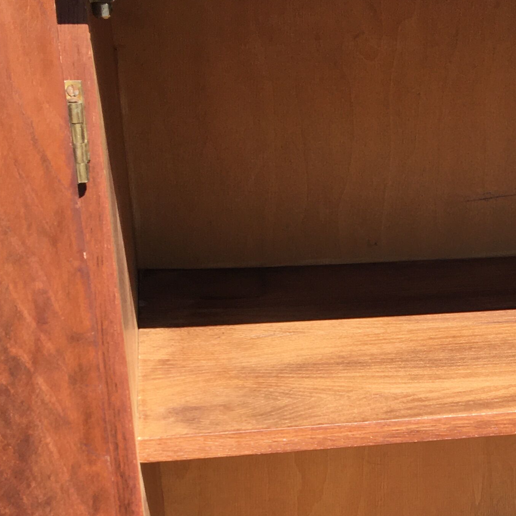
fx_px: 1282
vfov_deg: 22.2
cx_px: 499
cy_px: 466
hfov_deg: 22.0
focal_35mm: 76
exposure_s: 1/746
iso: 25
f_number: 2.2
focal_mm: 4.15
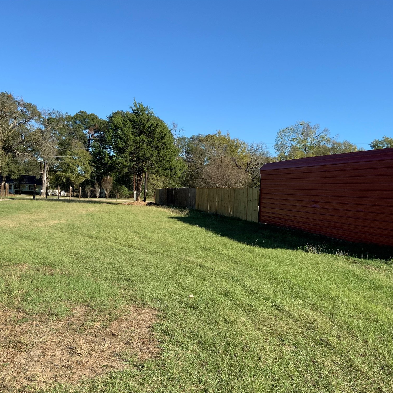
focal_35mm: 35
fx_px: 450
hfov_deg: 47.2
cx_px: 211
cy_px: 198
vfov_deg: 47.2
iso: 16
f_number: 1.8
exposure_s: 1/1279
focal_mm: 3
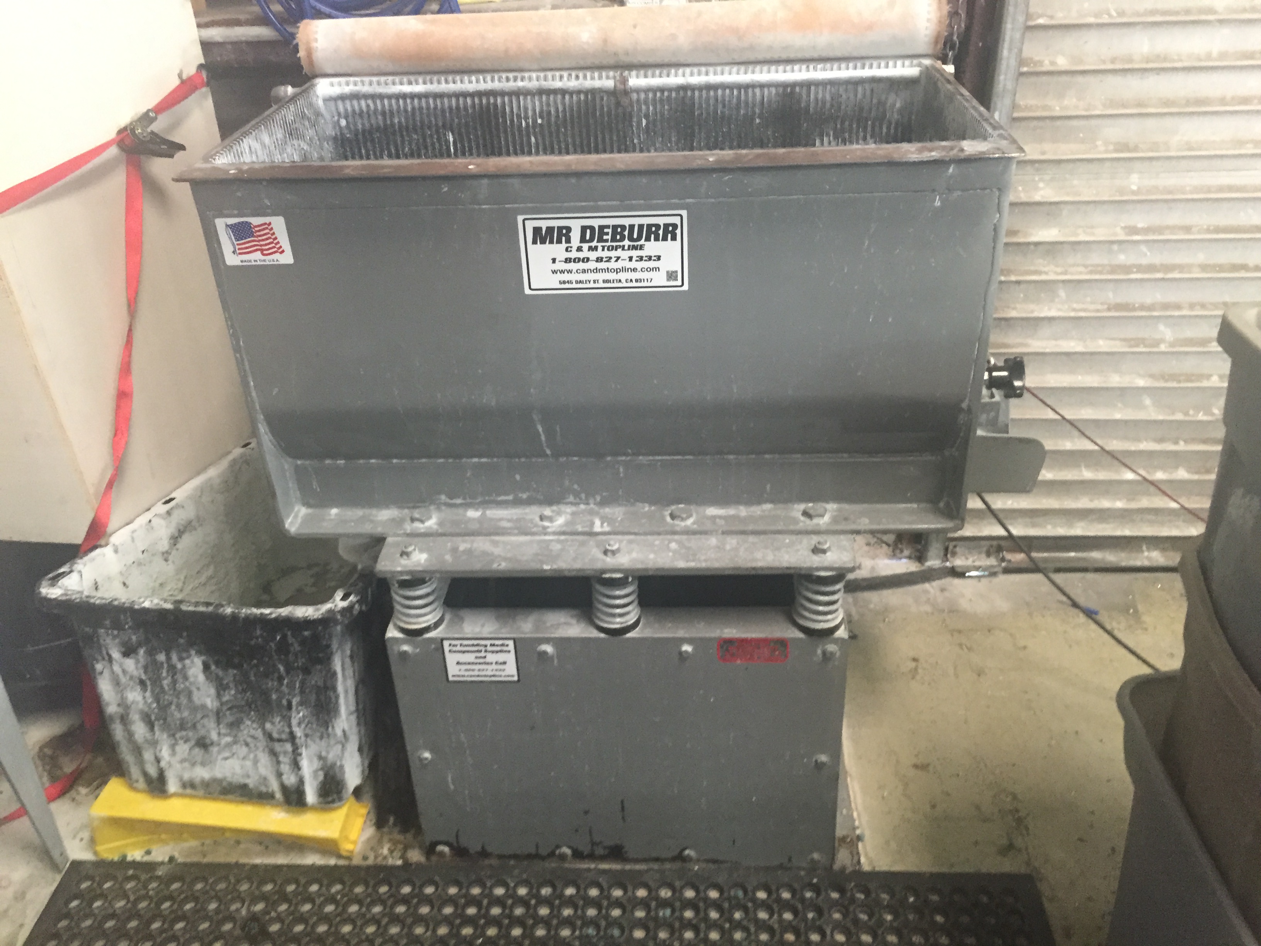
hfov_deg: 61.7
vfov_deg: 48.2
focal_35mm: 29
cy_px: 473
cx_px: 630
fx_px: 1056
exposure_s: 1/24
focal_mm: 4.15
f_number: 2.2
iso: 250
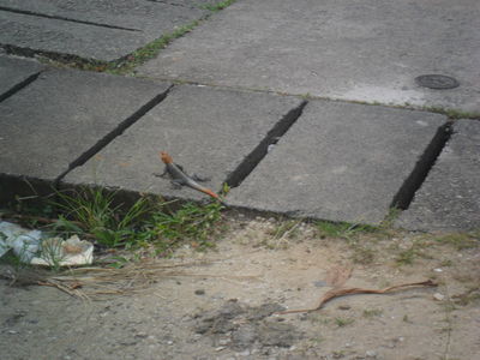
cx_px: 240
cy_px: 180
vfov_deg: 13.7
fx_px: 1498
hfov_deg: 18.2
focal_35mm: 108
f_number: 5
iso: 100
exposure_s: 1/60
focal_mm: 19.6
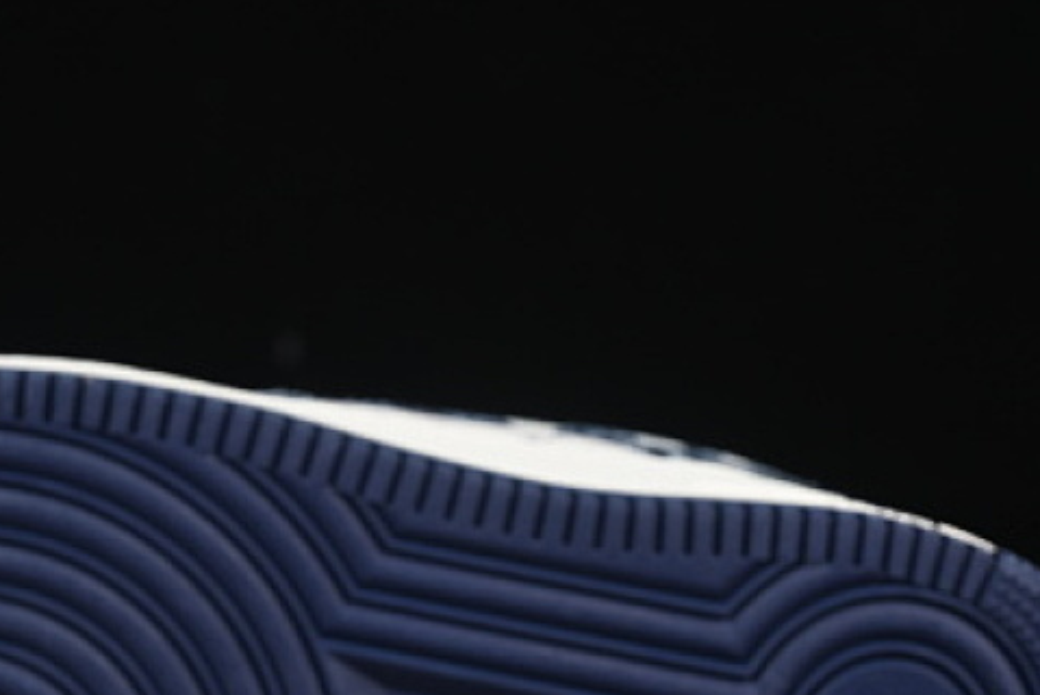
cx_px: 289
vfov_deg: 8.1
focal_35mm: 169
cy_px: 484
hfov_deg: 12.1
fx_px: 4885
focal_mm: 50
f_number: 6.3
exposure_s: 1/60
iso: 160
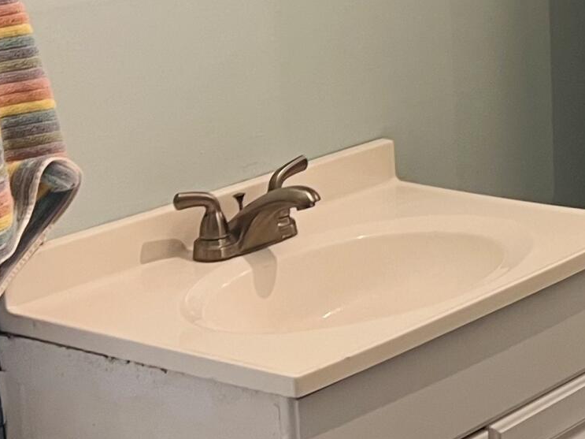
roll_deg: +0.3
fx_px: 1774
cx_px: 832
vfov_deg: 13.9
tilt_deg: -7.7
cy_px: -9
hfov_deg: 17.2
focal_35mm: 105
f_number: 1.5
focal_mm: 5.7
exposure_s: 1/60
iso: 125
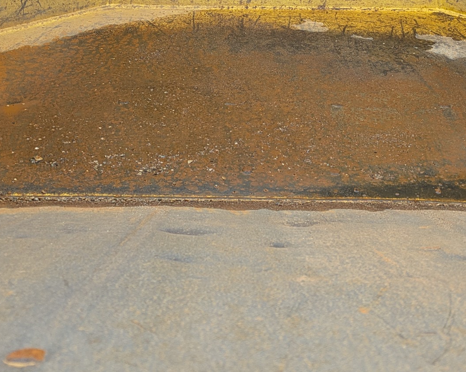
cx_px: 233
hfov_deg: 32.0
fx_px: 814
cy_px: 105
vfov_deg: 25.6
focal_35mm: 59
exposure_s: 1/271
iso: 69
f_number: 1.89
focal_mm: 5.43
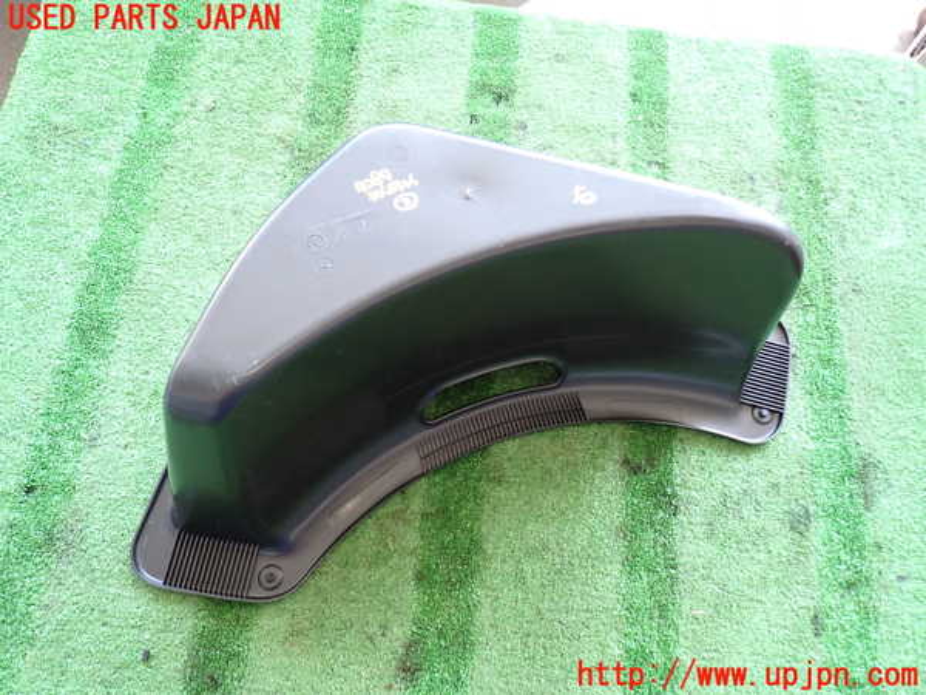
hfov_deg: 69.4
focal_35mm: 25
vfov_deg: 54.9
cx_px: 463
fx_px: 669
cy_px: 348
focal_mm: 4.5
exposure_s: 1/50
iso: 200
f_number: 2
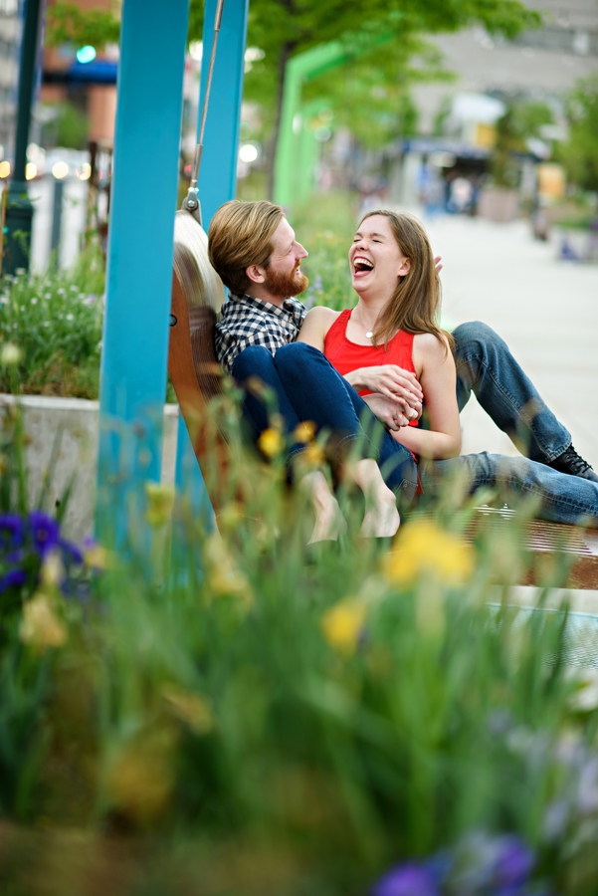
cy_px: 448
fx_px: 2115
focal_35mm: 85
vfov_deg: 23.9
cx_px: 299
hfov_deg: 16.1
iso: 200
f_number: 2
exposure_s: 1/320
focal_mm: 85
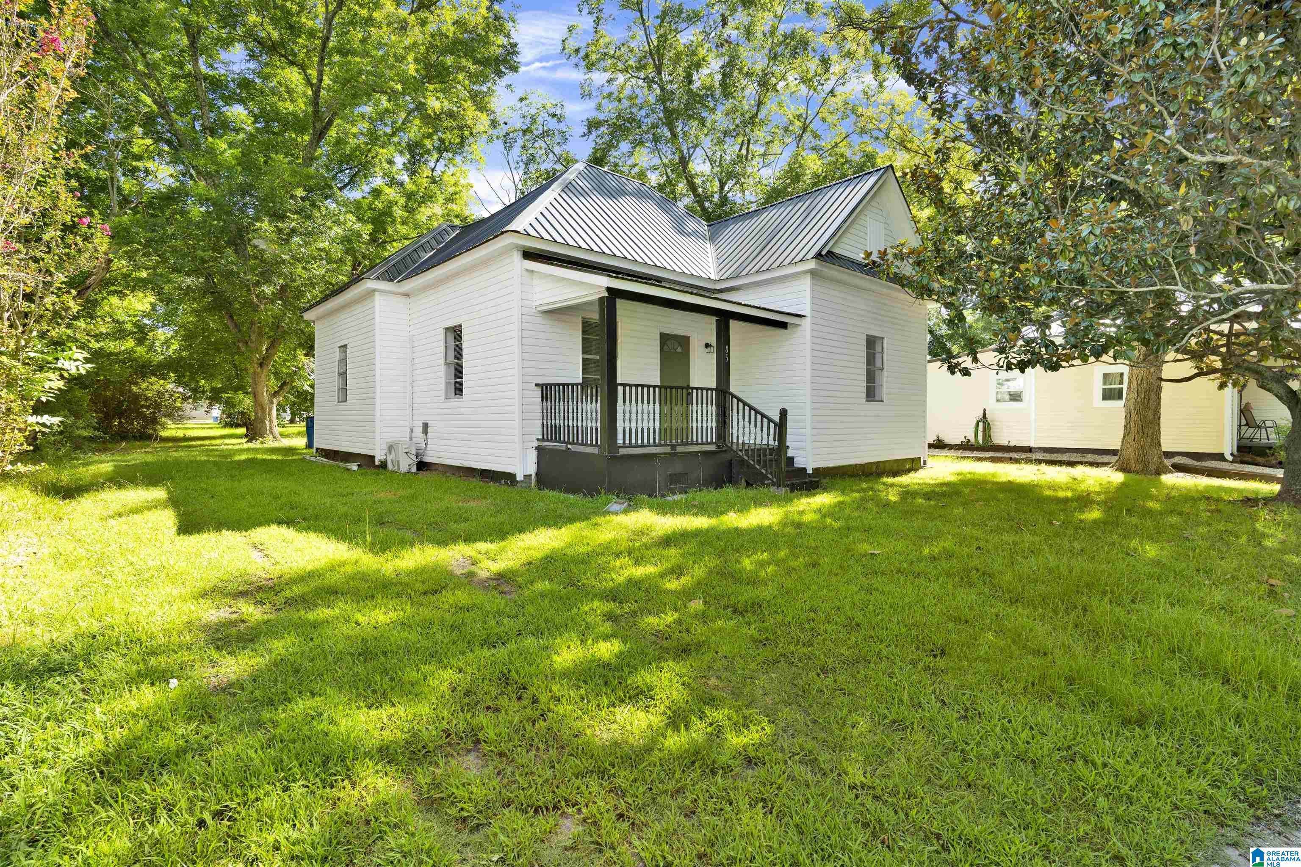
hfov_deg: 93.3
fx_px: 614
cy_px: 434
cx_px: 650
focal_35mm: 17
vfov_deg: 70.4
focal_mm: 17
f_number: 5.6
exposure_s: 1/100
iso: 125
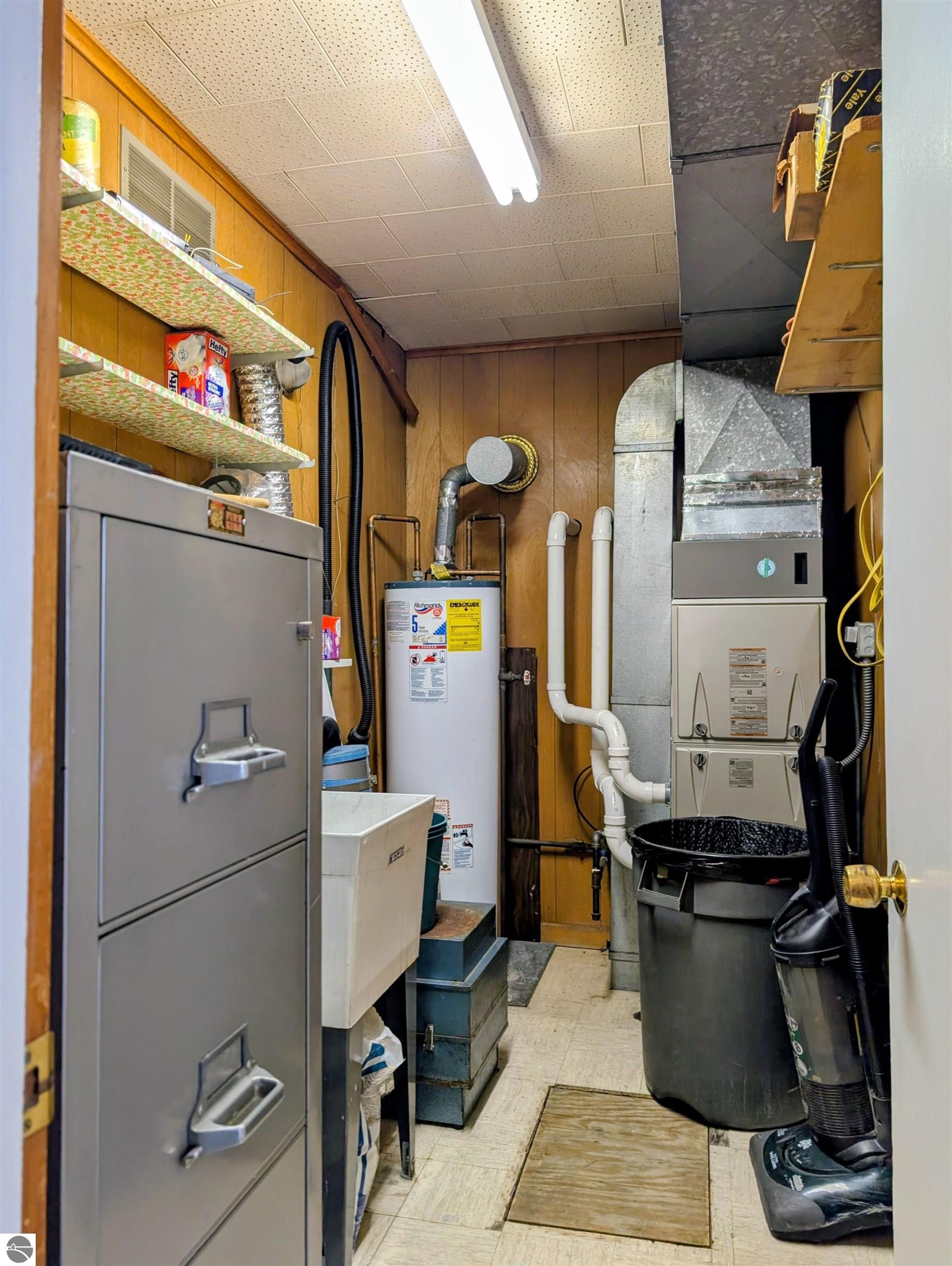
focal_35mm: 24
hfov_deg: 56.9
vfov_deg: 71.5
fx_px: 878
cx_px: 476
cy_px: 633
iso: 46
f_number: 1.68
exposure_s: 1/30
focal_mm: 6.9
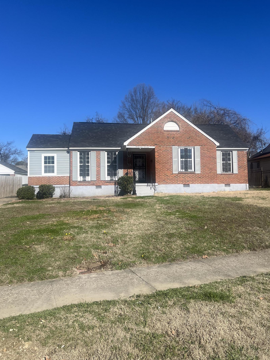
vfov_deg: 63.4
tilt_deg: +6.8
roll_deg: +1.3
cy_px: 169
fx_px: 291
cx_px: 138
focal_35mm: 28
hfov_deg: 49.8
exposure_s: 1/5587
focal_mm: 5.7
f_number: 1.5
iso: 50
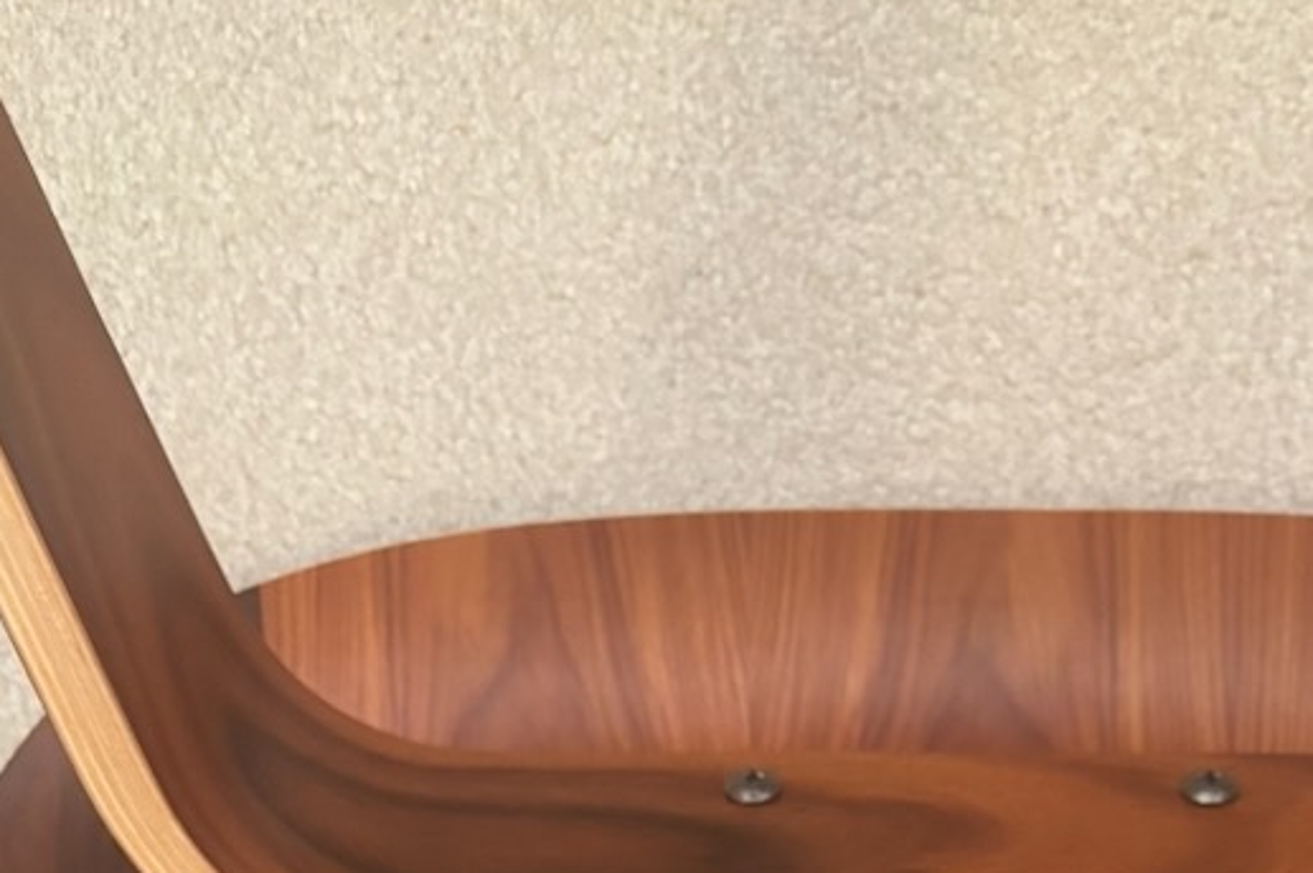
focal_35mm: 67
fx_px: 2442
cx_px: 968
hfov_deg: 29.7
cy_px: 1596
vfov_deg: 16.7
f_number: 1.6
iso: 400
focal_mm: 5.96
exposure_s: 1/60
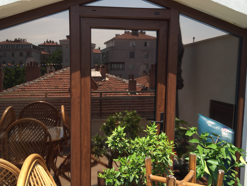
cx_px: 122
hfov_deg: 50.1
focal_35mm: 37
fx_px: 264
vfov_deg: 38.6
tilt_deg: -7.9
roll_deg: -1.2
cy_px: 106
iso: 32
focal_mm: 4.15
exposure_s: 1/1199
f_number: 2.2
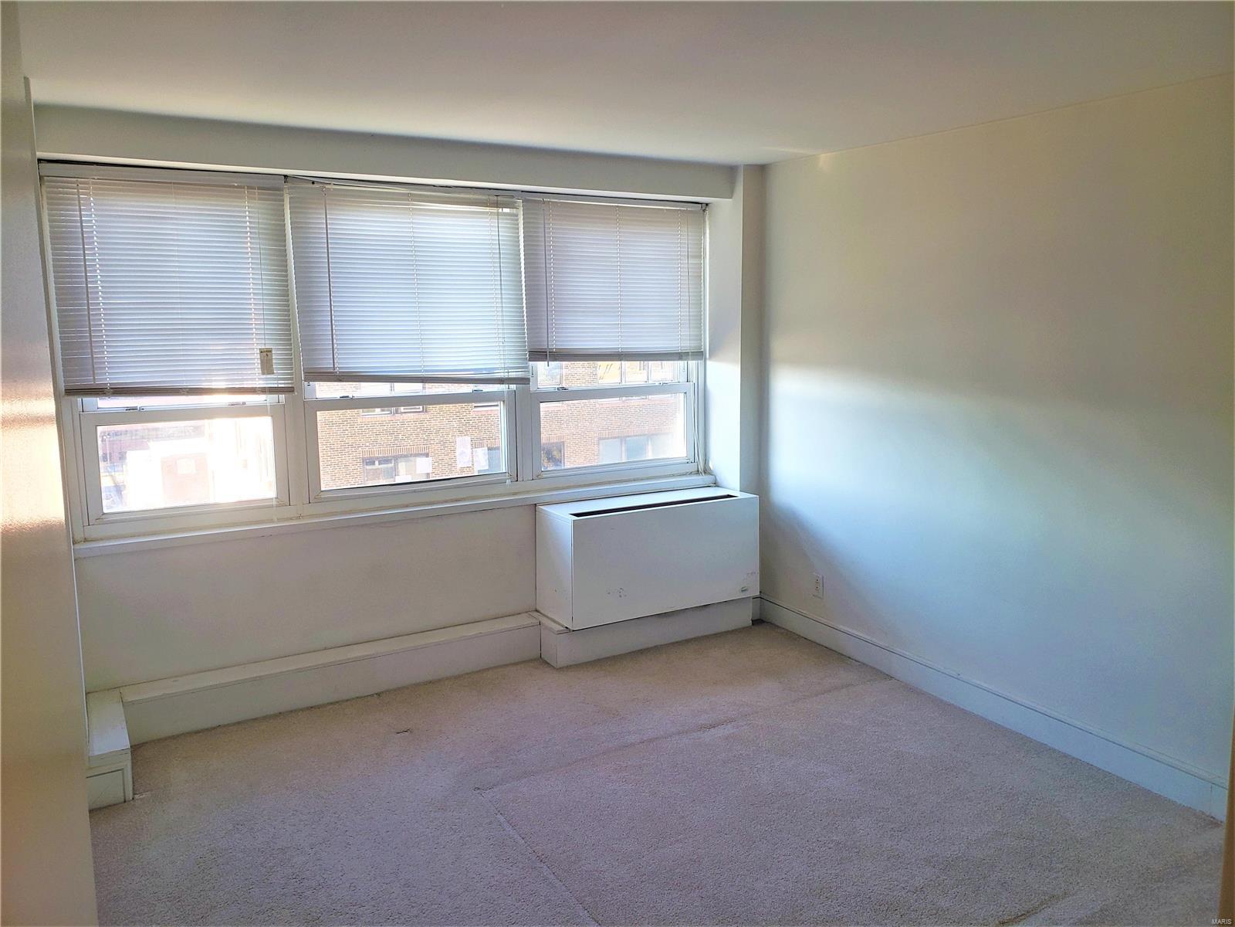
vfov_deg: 53.1
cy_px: 464
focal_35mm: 26
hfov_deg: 67.3
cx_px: 618
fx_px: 928
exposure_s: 1/60
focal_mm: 4.3
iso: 50
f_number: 2.4
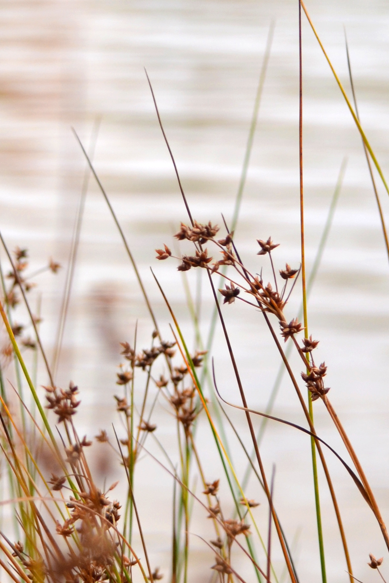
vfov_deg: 9.0
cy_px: 75
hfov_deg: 6.0
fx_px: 3684
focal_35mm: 227
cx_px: 138
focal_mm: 55
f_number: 5
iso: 400
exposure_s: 1/100
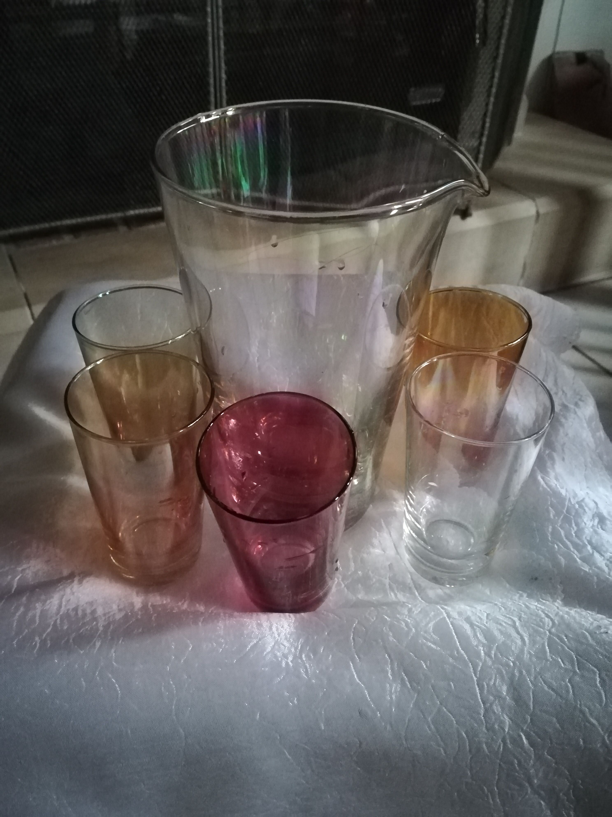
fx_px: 613
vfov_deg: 67.3
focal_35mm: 26
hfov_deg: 53.1
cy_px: 408
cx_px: 306
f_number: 2.2
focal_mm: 3.83
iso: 3200
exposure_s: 1/14.3
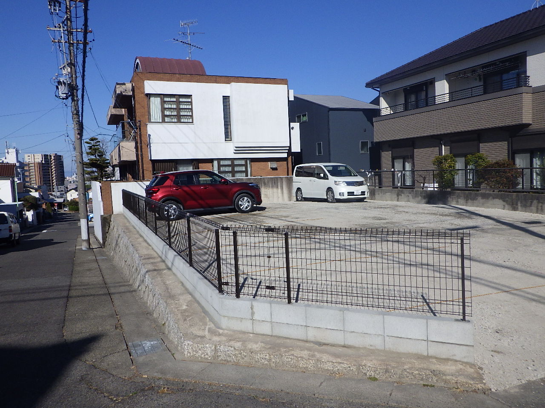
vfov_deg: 49.7
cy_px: 204
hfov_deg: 63.4
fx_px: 441
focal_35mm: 28
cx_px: 272
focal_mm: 5
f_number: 4.2
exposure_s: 1/2000
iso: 125
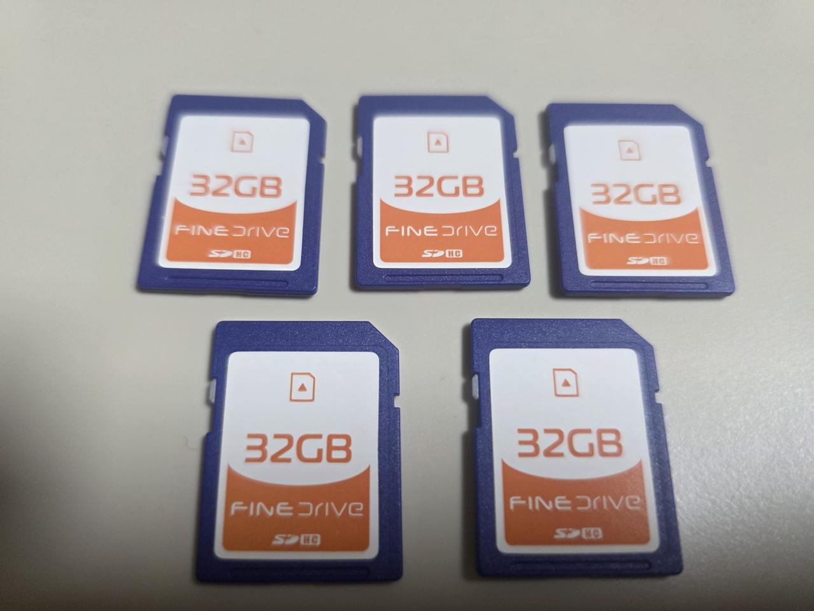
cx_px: 407
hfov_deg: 73.9
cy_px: 306
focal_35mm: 23
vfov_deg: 58.9
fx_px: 541
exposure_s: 1/120
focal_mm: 6.3
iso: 320
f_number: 1.7
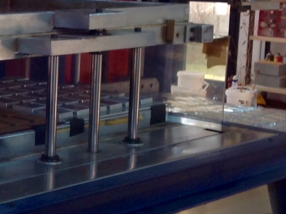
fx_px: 901
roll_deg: -2.1
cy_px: 79
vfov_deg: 13.6
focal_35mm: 109
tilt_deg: -5.2
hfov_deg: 17.2
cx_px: -63
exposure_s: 1/17
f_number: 2.4
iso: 50
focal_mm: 4.28
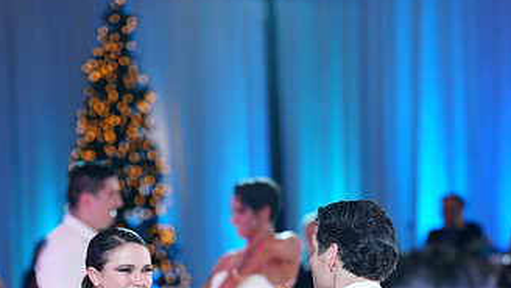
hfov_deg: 9.7
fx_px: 3010
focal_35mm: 222
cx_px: 245
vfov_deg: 5.4
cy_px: 430
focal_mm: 120
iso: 1600
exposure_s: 1/500
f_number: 2.8
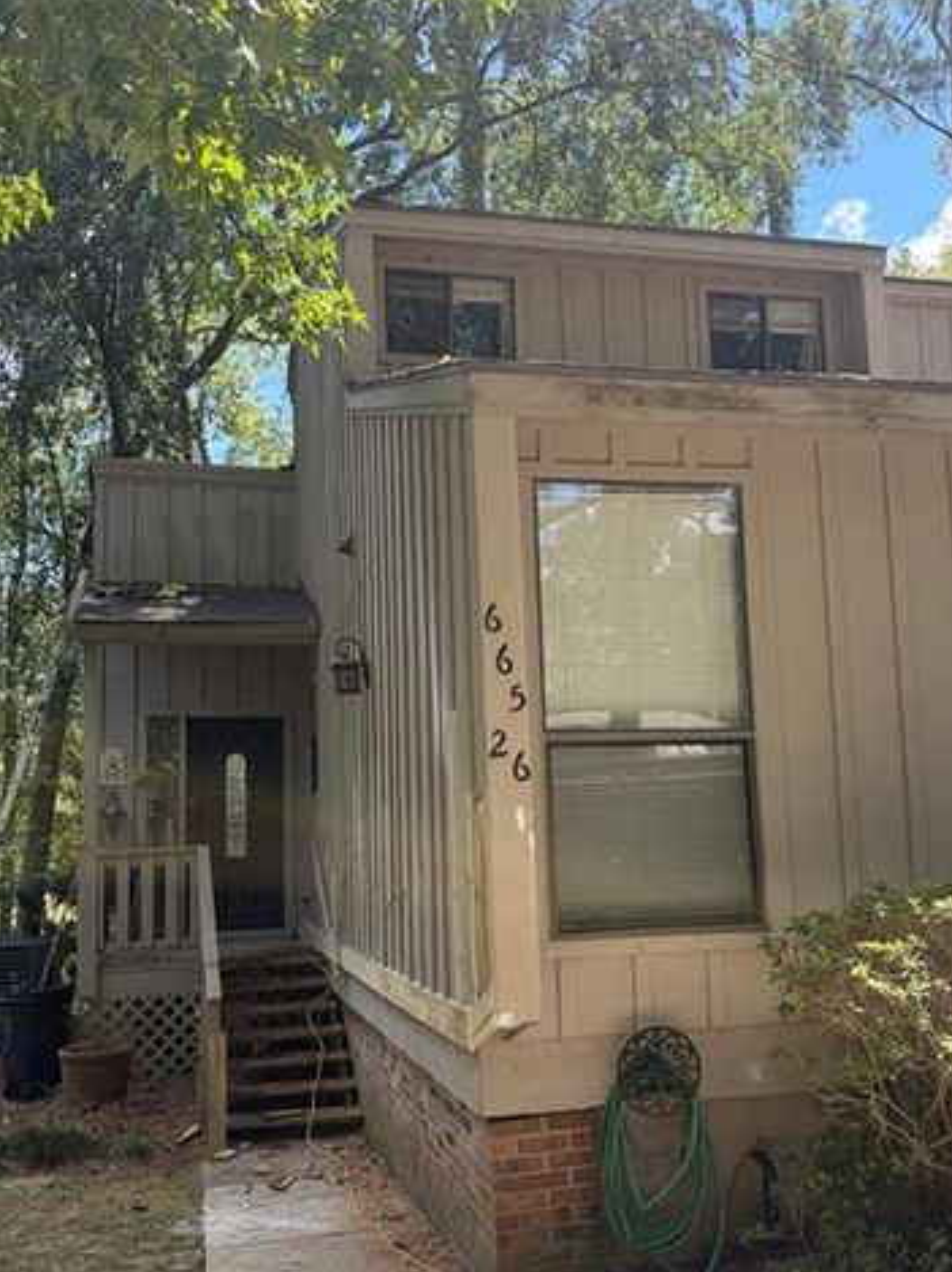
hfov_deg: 38.5
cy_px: 660
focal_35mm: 37
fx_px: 1359
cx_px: 545
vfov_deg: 50.2
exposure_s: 1/731
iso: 64
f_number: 1.6
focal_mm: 5.96
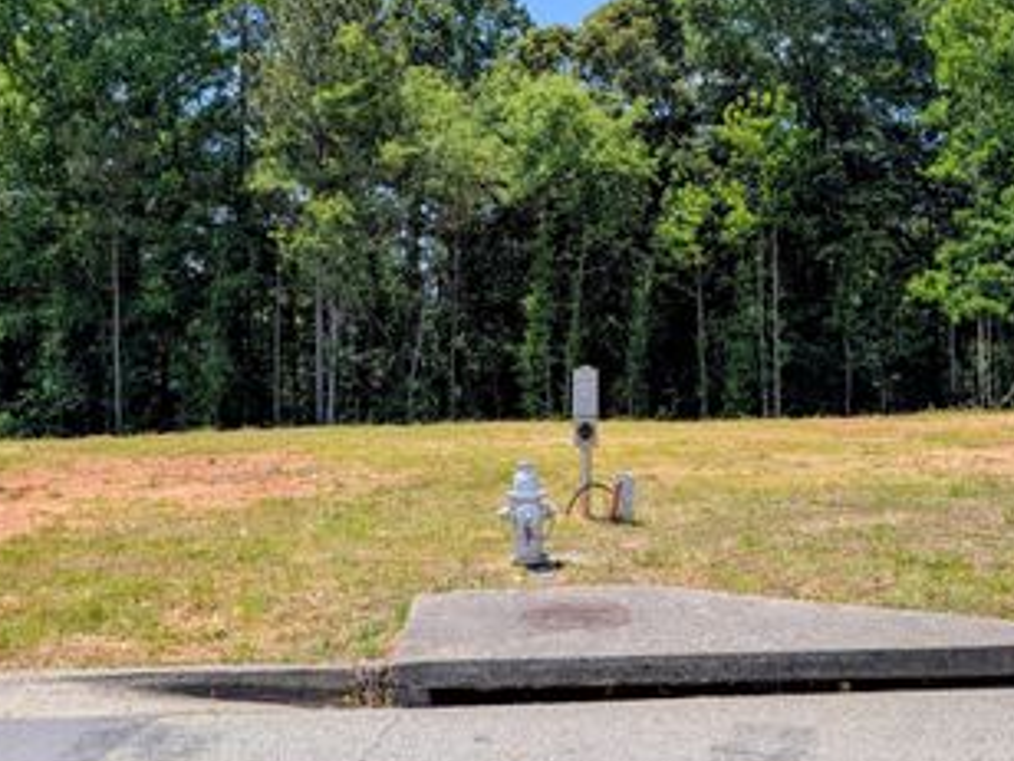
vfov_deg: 36.5
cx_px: 507
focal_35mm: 39
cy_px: 272
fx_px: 1142
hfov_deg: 47.9
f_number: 1.7
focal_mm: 4.53
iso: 30
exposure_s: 1/2551
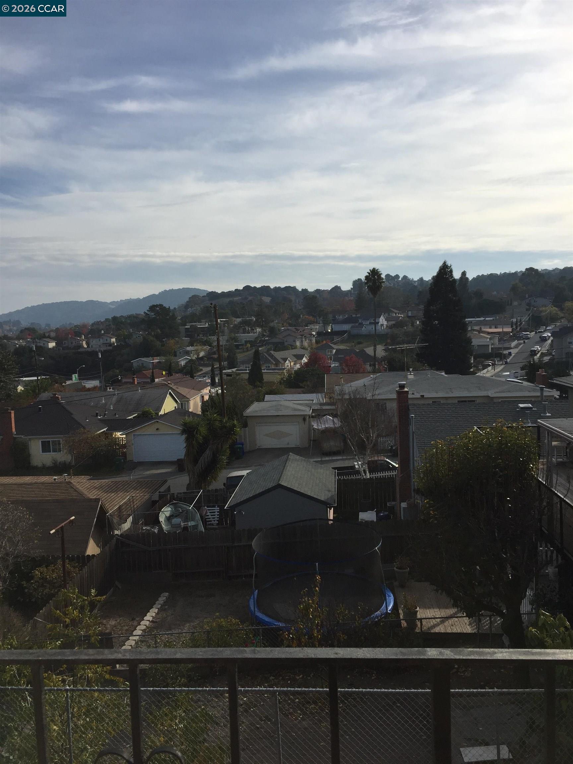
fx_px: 640
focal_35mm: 29
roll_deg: +1.8
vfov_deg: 61.7
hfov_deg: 48.2
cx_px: 286
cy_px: 382
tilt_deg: -4.4
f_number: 2.2
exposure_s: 1/3597
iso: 32
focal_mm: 4.15
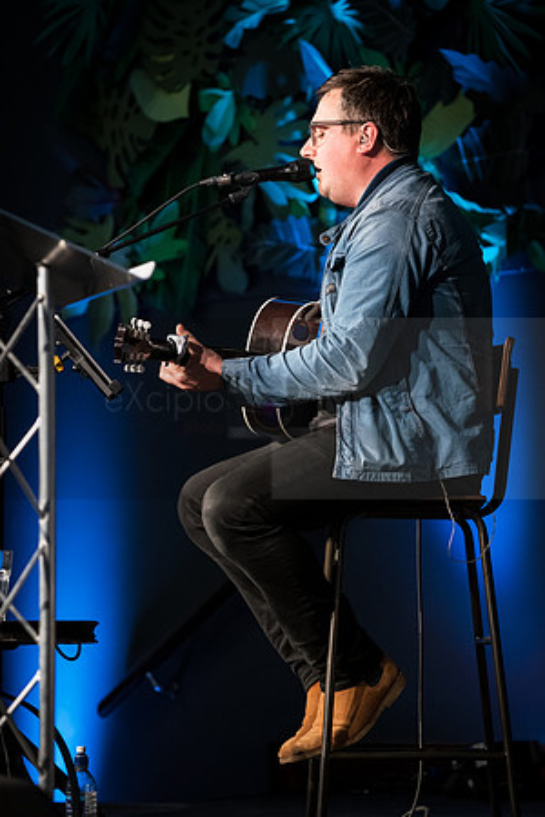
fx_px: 4019
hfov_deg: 7.8
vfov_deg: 11.6
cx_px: 272
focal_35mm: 177
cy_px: 408
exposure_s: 1/125
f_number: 5.6
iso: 6400
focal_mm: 177
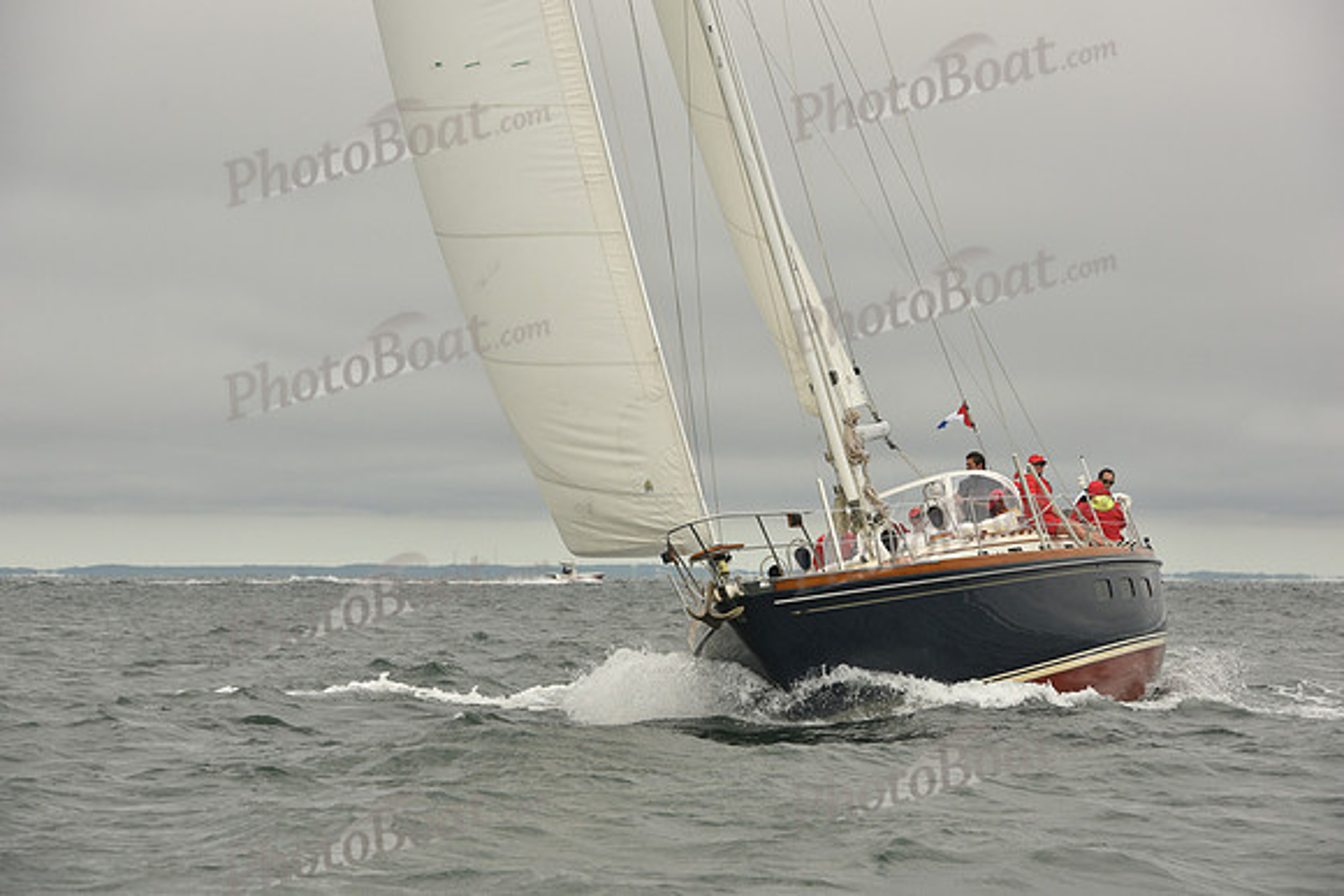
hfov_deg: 14.2
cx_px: 672
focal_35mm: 145
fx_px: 5414
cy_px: 448
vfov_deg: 9.5
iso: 320
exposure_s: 1/800
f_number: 9
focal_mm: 145
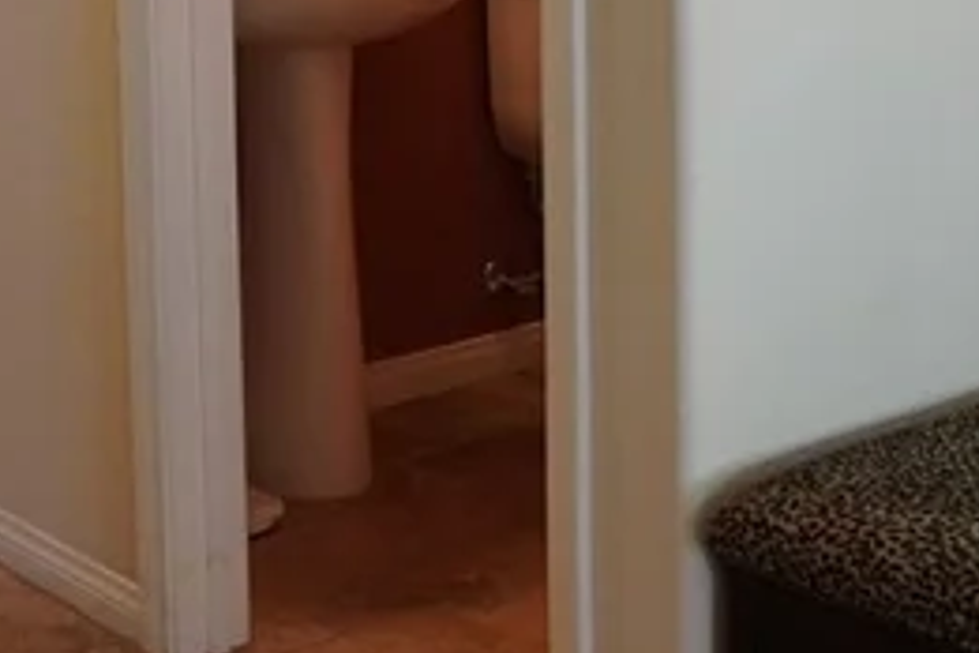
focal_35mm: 94
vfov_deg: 14.1
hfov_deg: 21.6
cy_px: -129
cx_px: 375
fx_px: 2556
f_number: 3.5
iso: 2500
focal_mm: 16
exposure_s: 1/160
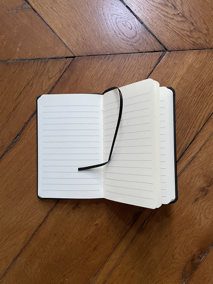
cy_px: 142
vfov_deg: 67.3
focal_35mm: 26
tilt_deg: -86.5
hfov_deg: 53.1
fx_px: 213
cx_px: 106
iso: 500
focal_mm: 4.2
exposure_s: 1/43
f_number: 1.6
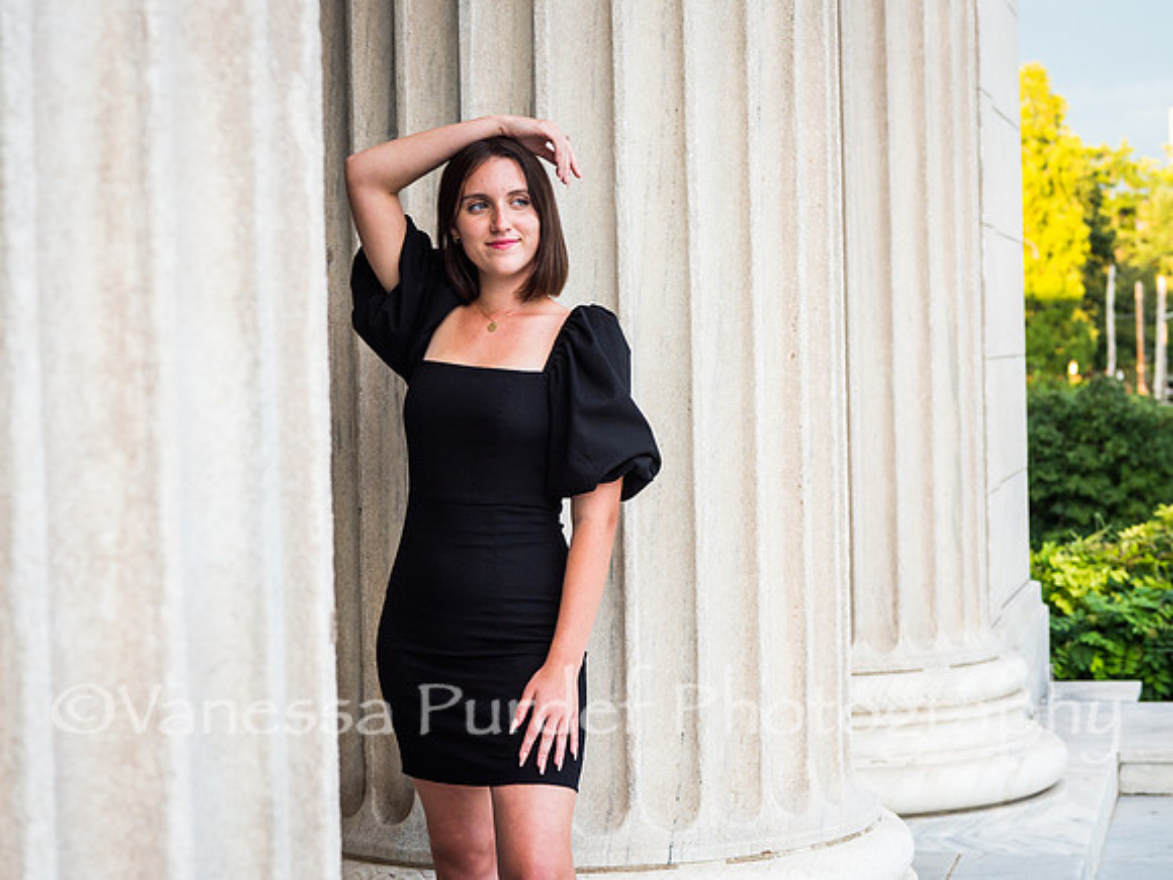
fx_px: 2979
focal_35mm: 88
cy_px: 440
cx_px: 586
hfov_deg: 22.3
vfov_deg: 16.8
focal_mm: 43
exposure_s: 1/320
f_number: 4
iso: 400
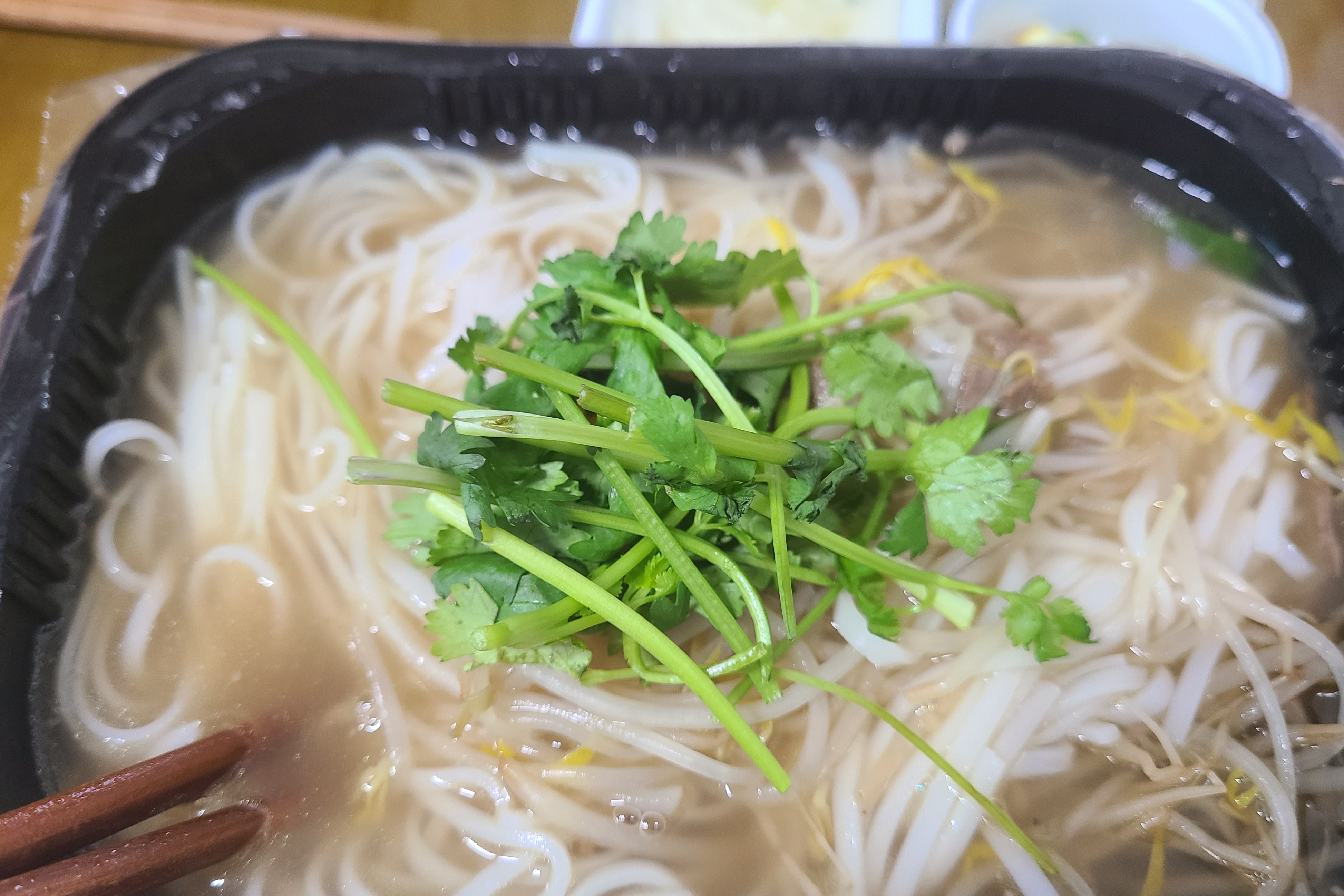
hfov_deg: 65.5
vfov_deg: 46.3
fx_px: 1045
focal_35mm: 28
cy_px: 510
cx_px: 687
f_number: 1.8
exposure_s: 1/39
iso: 320
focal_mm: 5.4
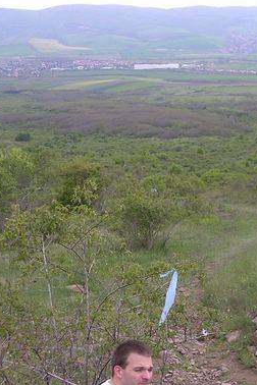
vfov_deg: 30.0
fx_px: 717
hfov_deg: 20.3
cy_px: 240
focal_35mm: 67
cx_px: 133
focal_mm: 5.8
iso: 100
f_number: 2.8
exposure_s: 1/223
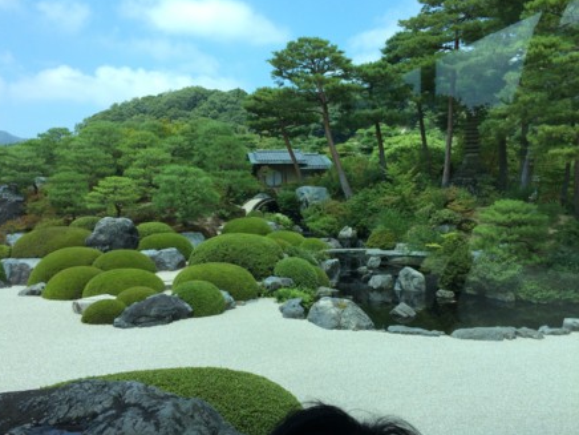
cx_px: 284
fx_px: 519
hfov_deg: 58.3
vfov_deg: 45.4
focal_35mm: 31
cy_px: 216
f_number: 2.2
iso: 32
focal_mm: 4.12
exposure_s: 1/651
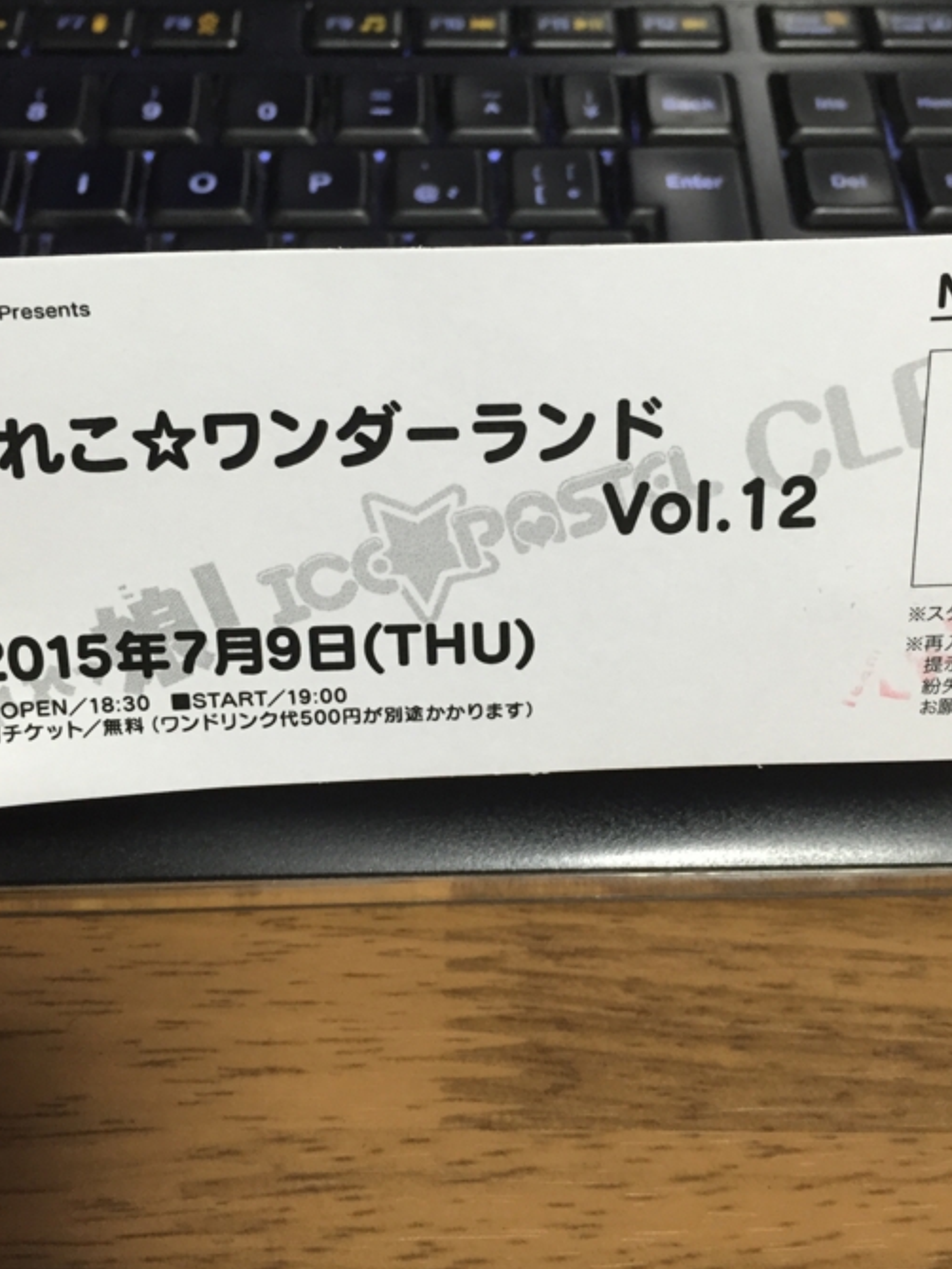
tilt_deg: -46.5
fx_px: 1430
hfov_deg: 36.8
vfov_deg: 47.6
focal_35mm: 39
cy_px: 512
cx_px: 486
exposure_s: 1/30
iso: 100
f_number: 2.2
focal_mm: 4.15
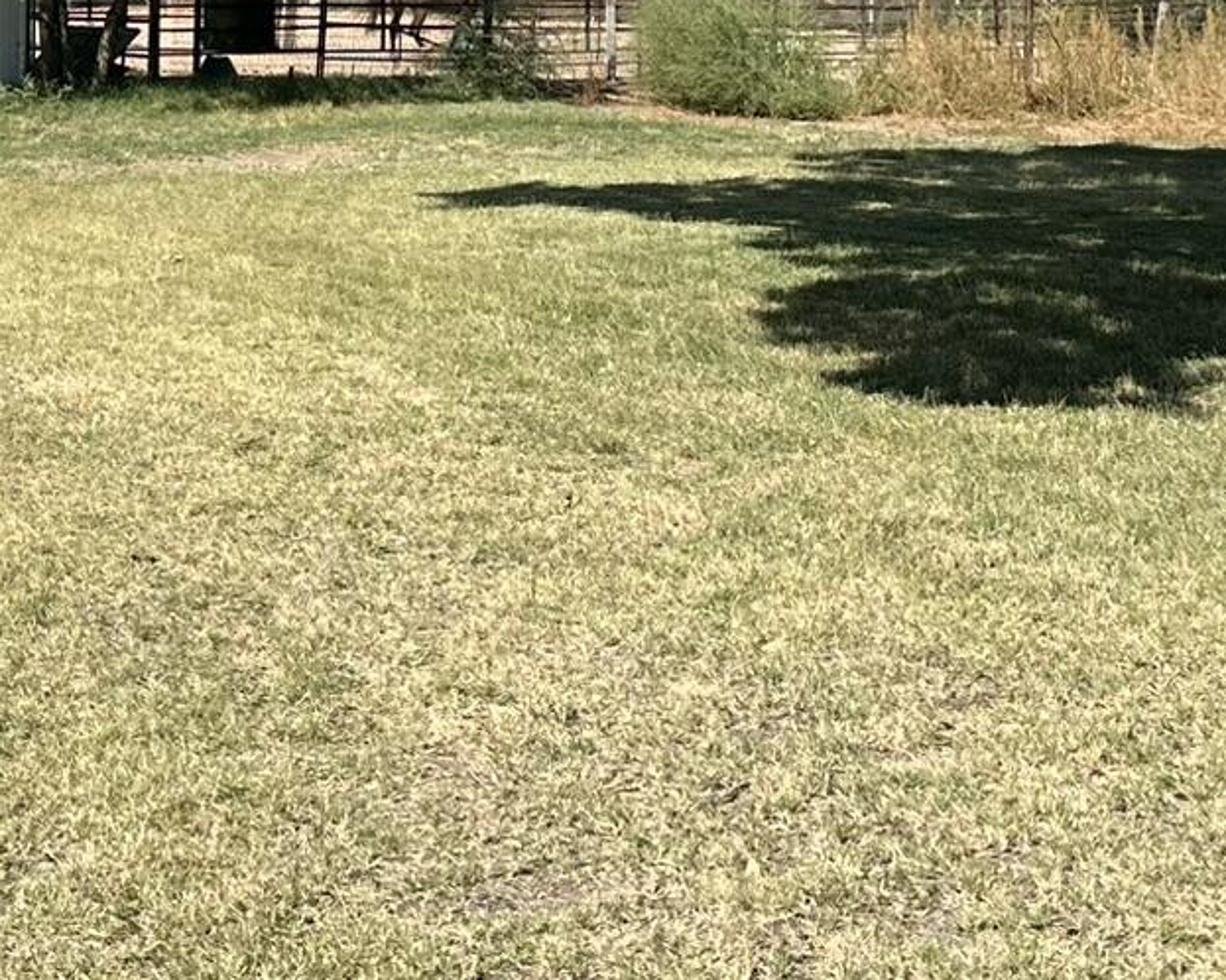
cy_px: -55
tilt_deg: +1.7
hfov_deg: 24.7
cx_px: 563
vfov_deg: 19.2
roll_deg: -0.5
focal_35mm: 77
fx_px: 2793
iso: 80
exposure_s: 1/4348
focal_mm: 6.86
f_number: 1.78
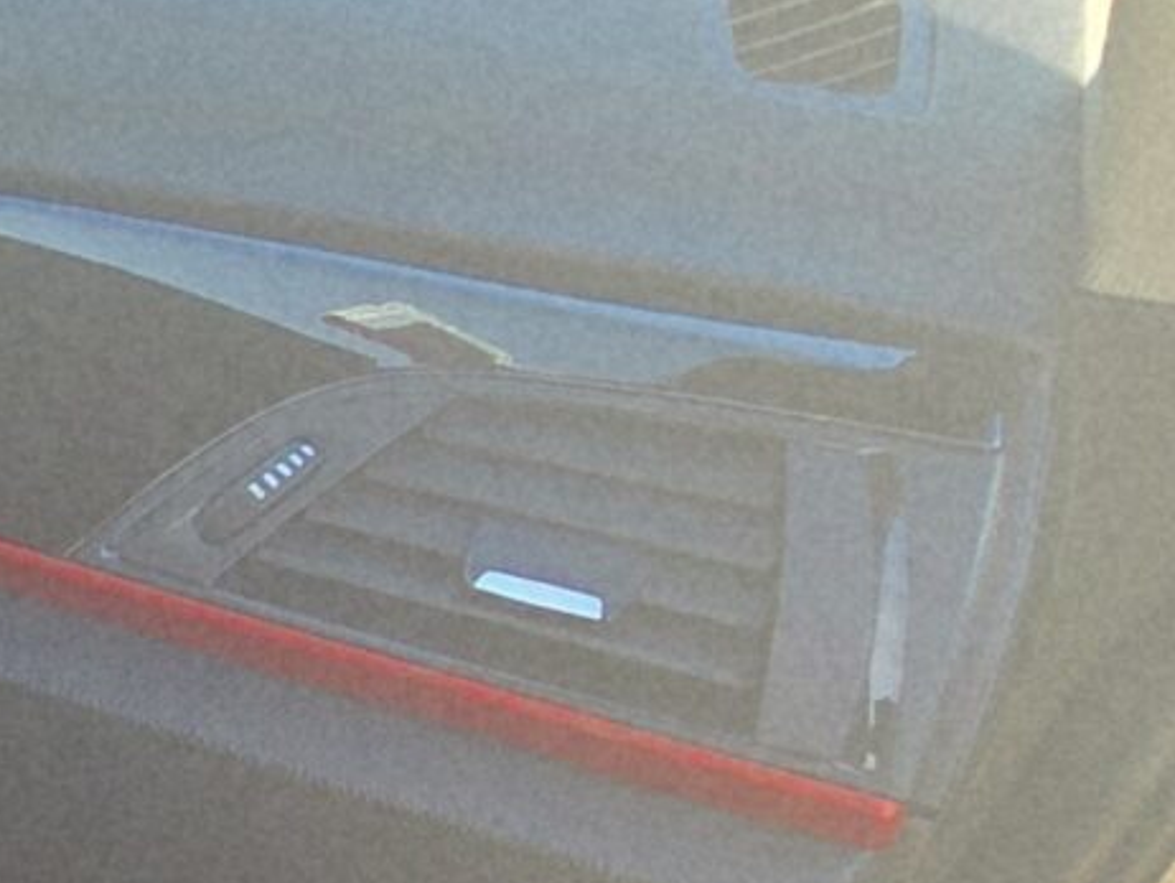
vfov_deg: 18.5
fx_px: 2445
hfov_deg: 15.8
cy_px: 1249
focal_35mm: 72
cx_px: -1546
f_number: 2.2
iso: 50
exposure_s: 1/111
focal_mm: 2.2
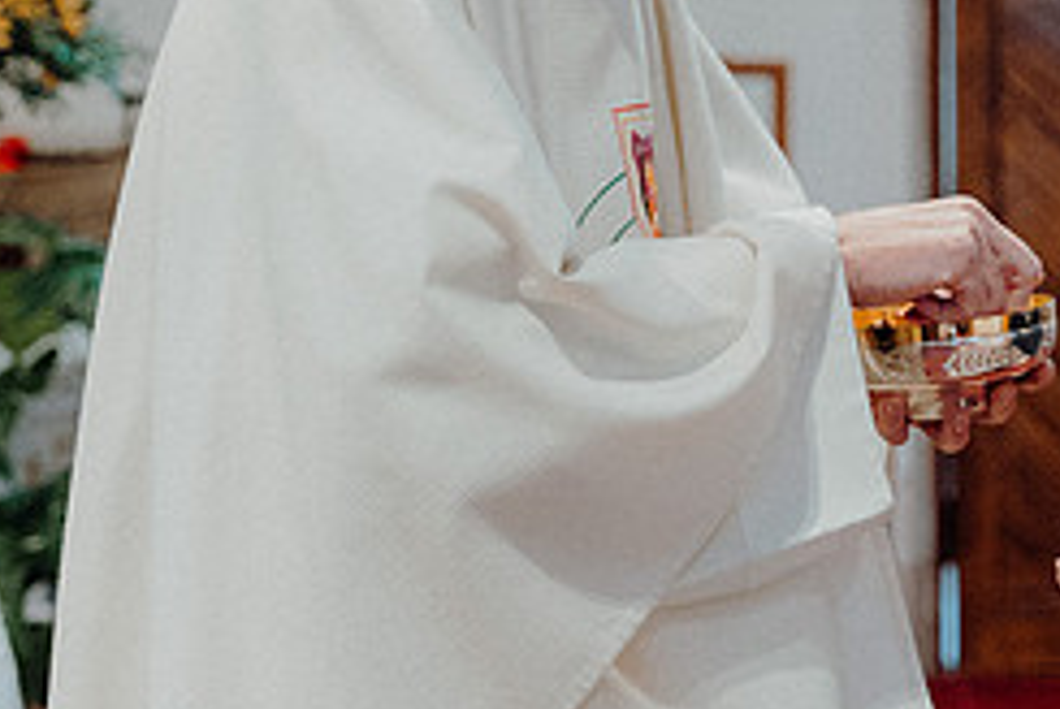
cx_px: 1185
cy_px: 175
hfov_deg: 10.5
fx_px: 5719
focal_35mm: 194
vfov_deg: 7.1
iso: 2500
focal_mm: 55
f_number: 3.5
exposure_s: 1/160
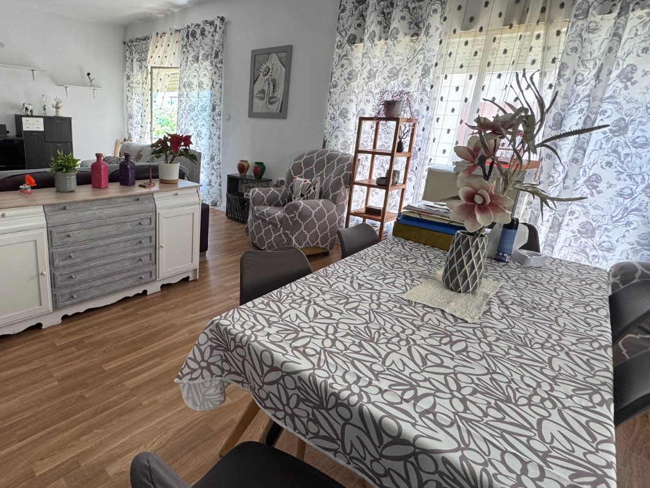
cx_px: 224
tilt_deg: -12.7
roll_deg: -2.5
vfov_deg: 65.8
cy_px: 220
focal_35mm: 20
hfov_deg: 79.4
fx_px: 376
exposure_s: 1/99
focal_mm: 2.22
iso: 125
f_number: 2.2
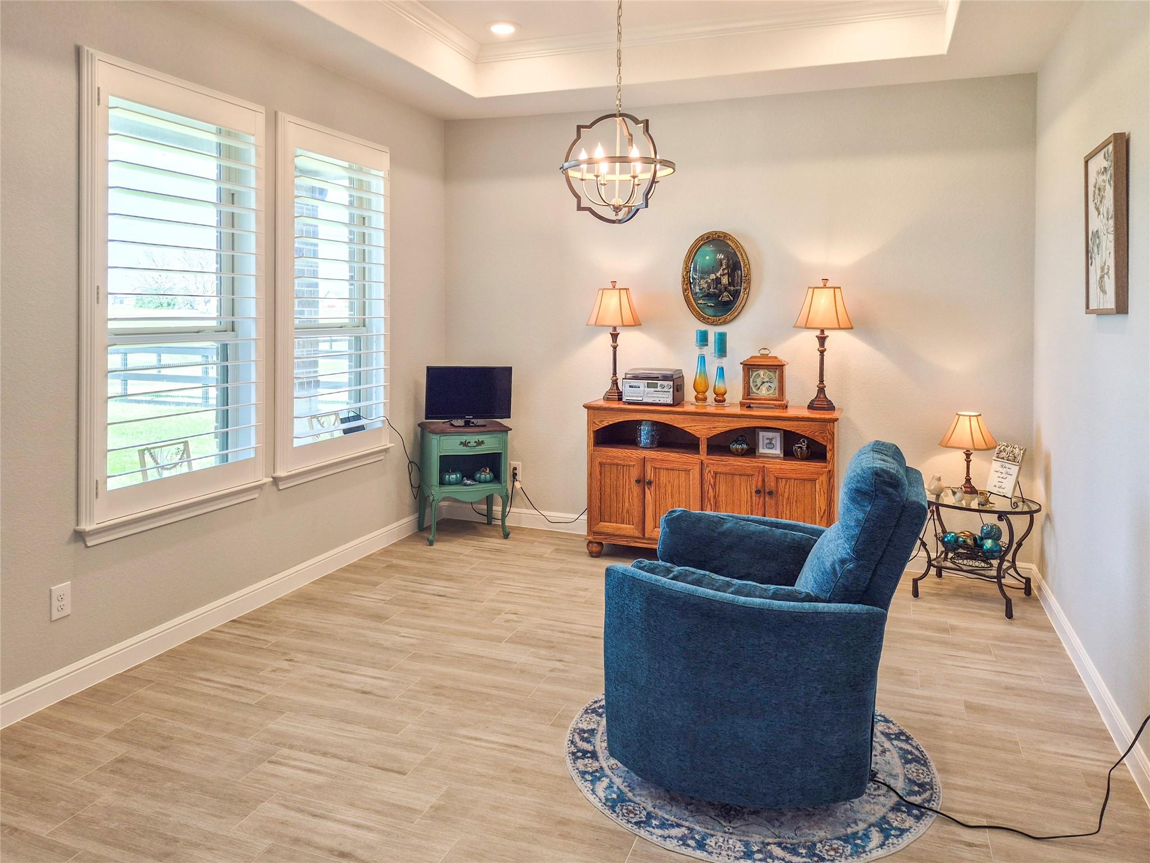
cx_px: 575
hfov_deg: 73.9
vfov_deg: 58.9
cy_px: 432
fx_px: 764
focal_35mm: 23
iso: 40
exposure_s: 1/120
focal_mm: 5.4
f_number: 1.8
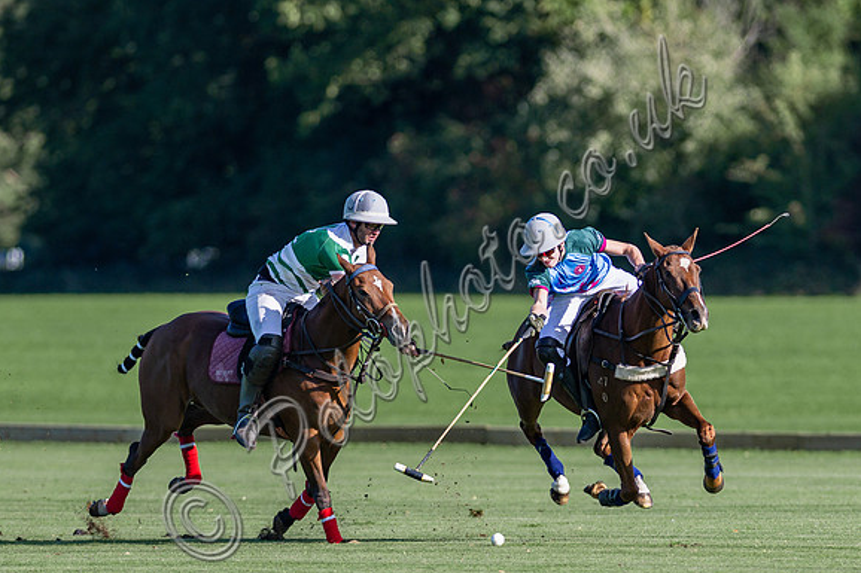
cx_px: 600
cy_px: 446
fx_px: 16640
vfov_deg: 2.0
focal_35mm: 696
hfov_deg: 3.0
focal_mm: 300
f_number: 3.2
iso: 160
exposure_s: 1/2500
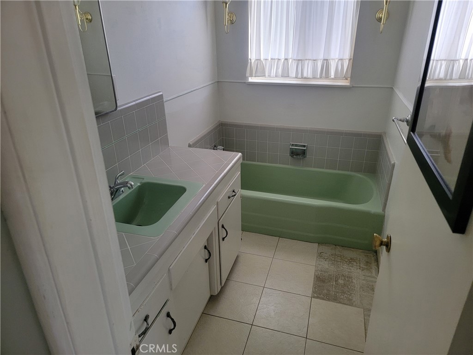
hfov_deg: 71.6
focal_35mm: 24
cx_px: 236
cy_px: 178
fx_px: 328
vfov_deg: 56.8
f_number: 1.8
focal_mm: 6.7
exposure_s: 1/60
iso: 250
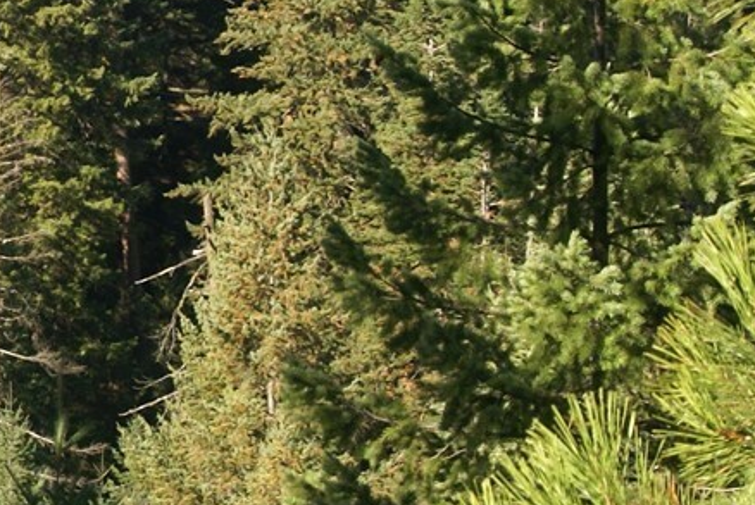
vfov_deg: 5.3
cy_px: 30
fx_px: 5478
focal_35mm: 261
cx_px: -342
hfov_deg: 7.8
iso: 100
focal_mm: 45
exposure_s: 1/100
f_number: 9
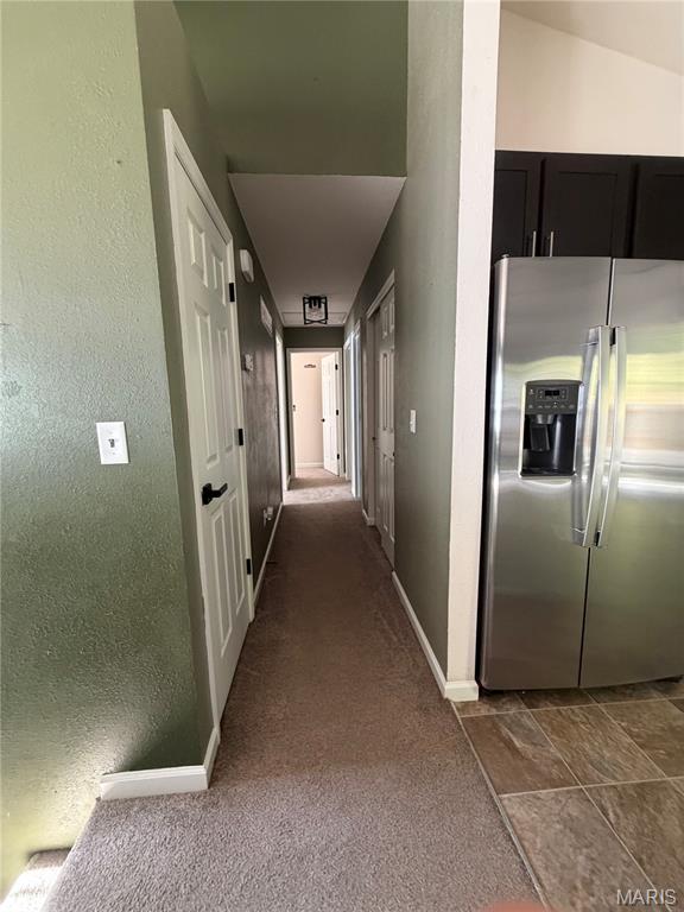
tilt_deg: -7.3
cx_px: 342
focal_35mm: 14
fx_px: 369
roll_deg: +0.8
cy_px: 456
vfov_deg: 102.1
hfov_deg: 85.7
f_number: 2.2
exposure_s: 1/60
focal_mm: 2.22
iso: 320
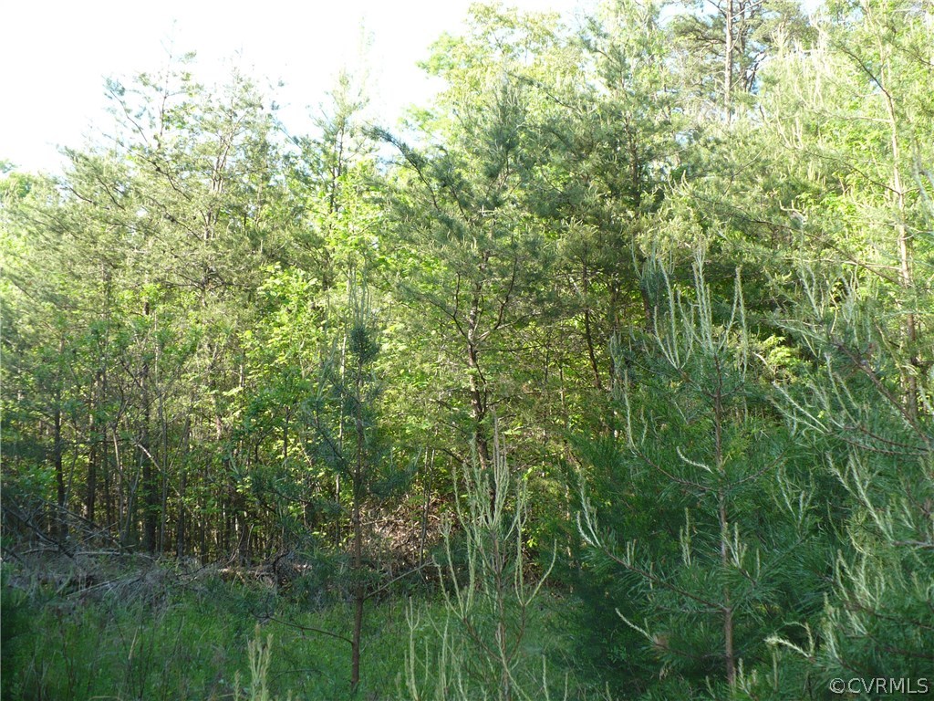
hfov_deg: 50.1
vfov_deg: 38.7
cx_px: 467
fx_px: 998
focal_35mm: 37
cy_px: 350
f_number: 2.8
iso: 100
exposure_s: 1/160
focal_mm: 6.1
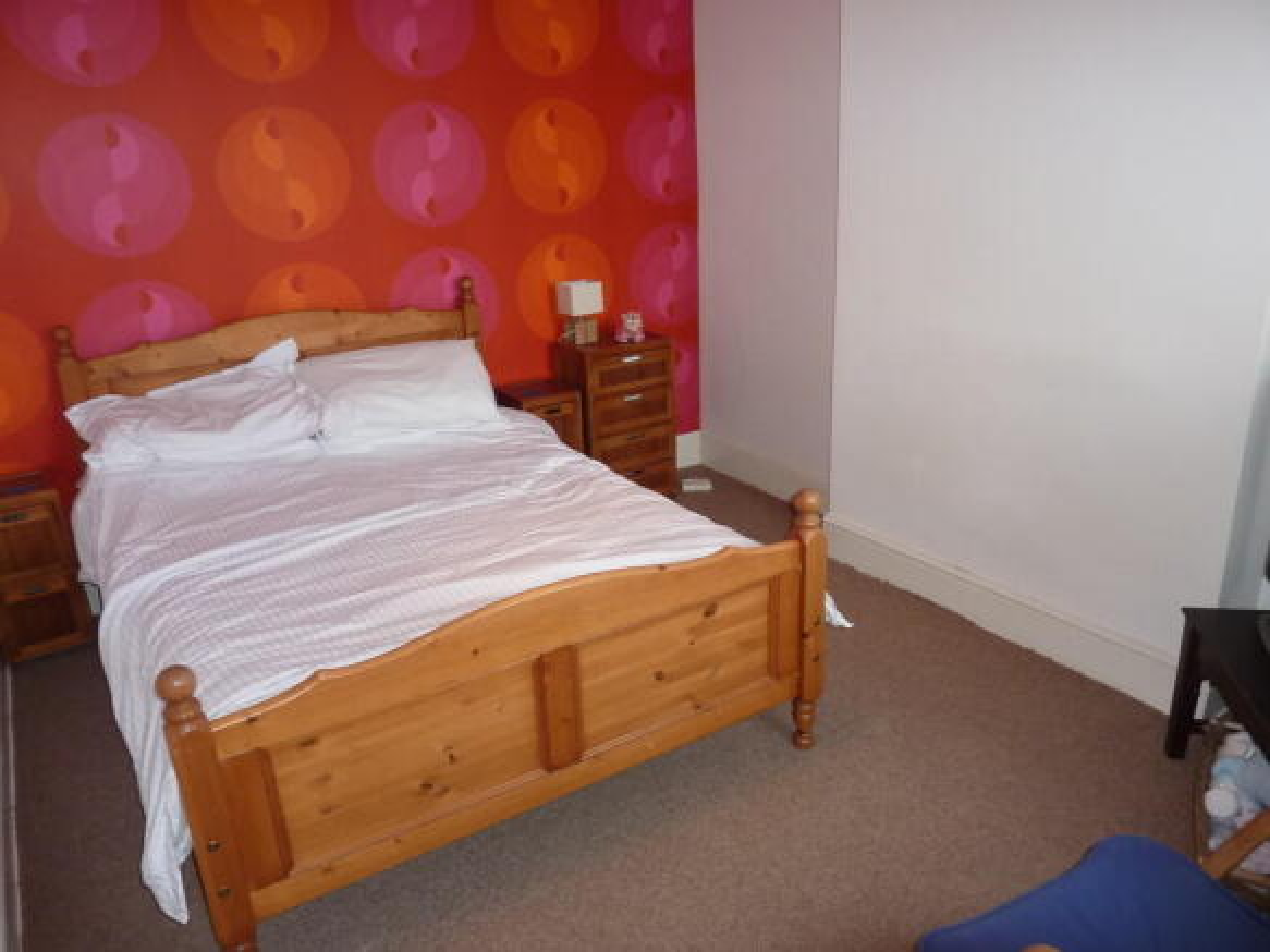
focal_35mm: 25
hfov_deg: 69.4
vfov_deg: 54.9
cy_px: 476
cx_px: 635
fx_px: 917
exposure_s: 1/30
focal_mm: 4.1
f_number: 3.3
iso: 160
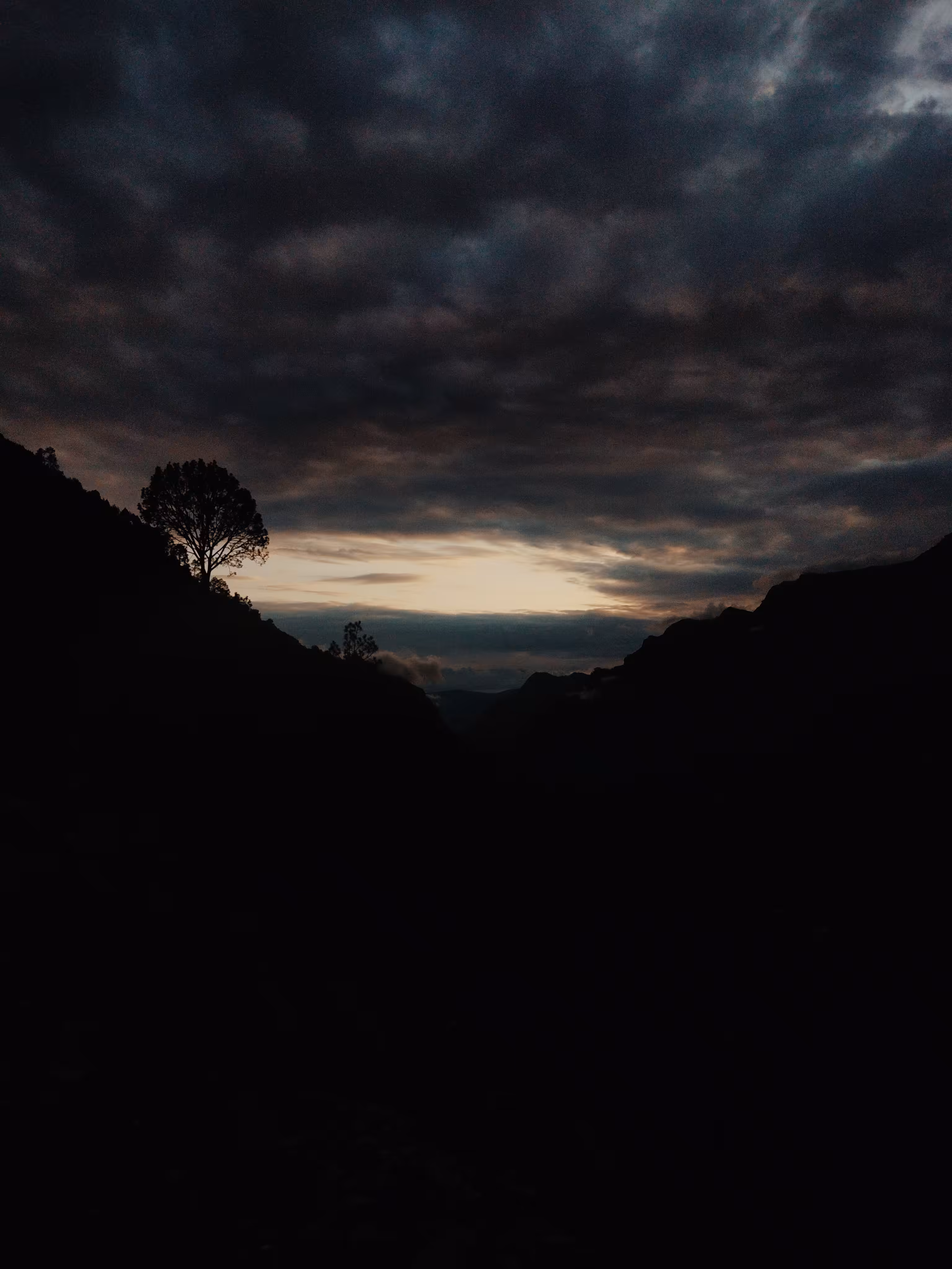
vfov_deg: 65.3
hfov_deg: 51.4
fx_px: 990
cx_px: 476
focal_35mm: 27
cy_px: 634
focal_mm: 4.71
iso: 400
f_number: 1.7
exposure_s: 1/4000
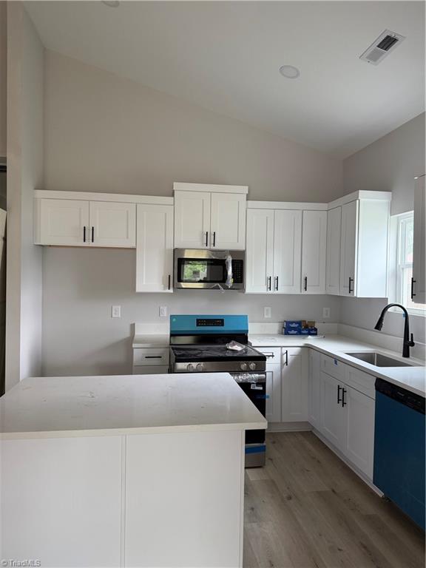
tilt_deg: -1.5
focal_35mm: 24
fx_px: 394
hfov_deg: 56.8
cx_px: 213
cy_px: 284
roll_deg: -1.3
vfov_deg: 71.6
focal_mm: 6.76
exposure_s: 1/84
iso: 200
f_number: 1.78
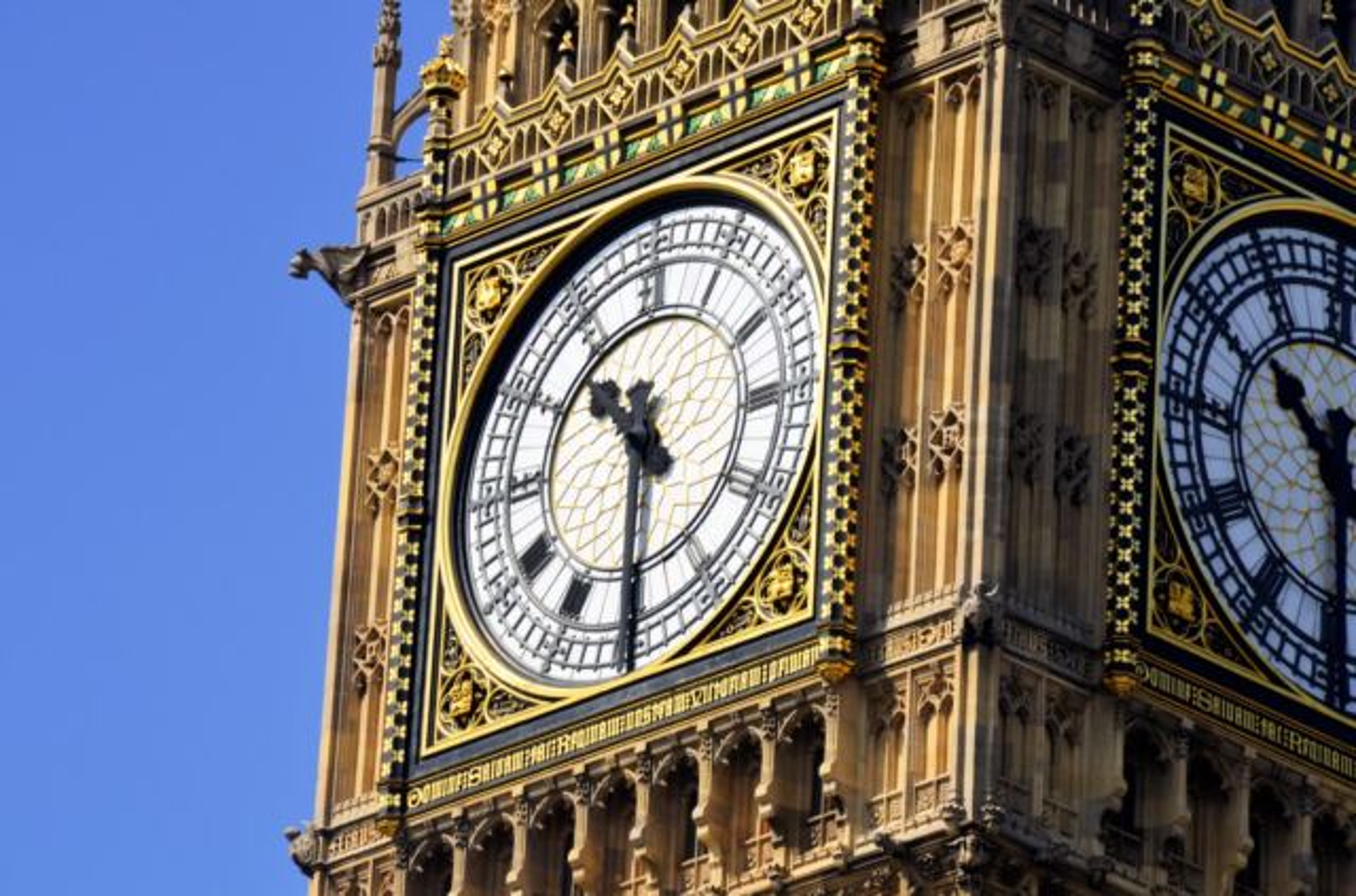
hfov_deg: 8.1
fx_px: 9579
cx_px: 678
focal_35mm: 255
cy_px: 448
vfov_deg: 5.4
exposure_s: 1/100
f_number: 16
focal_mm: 170
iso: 100
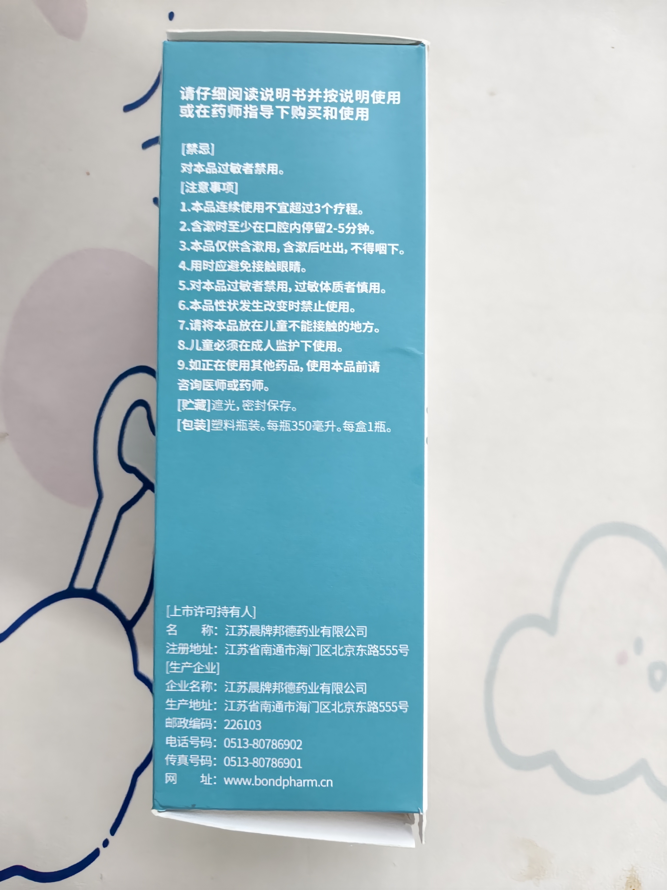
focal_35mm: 23
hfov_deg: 58.9
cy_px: 445
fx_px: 591
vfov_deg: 73.9
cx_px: 334
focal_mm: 5.56
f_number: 1.88
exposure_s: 1/50
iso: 656
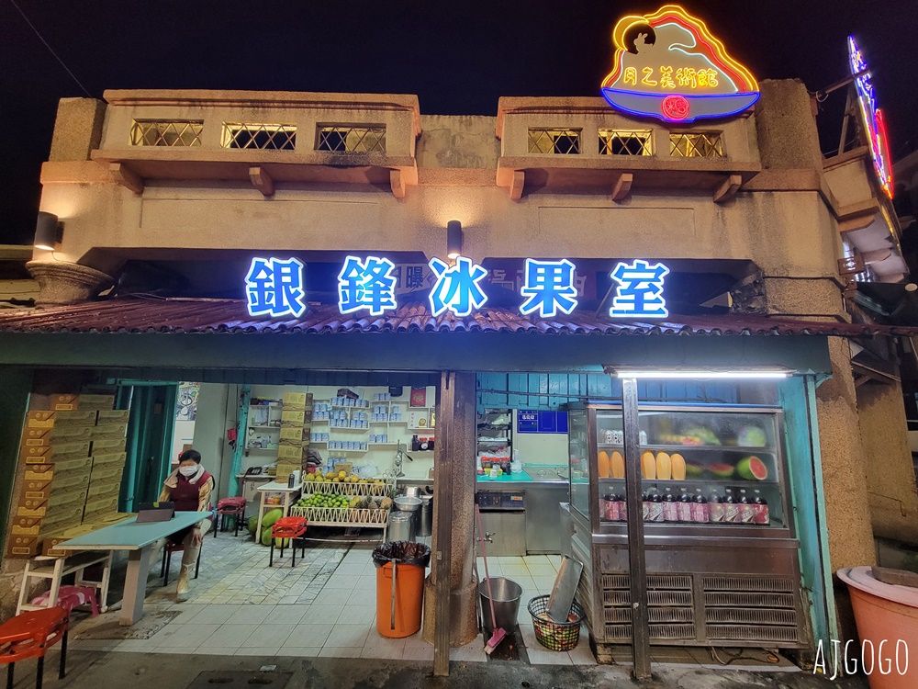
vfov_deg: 89.9
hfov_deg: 106.2
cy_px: 344
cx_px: 459
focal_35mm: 13
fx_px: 345
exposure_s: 1/39
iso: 320
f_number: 2.2
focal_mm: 2.2
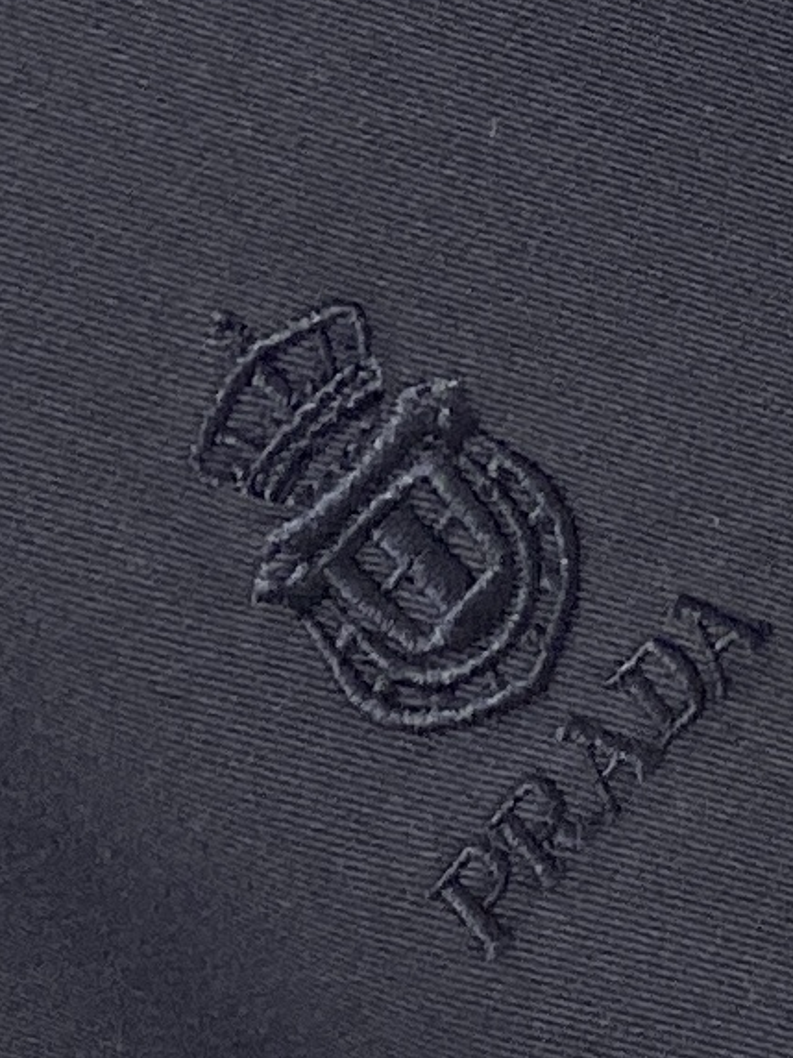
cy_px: 621
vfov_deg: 41.9
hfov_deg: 32.1
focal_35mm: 45
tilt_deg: -14.9
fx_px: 1375
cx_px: 446
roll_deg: +38.2
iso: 125
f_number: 1.8
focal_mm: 4.25
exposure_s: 1/111
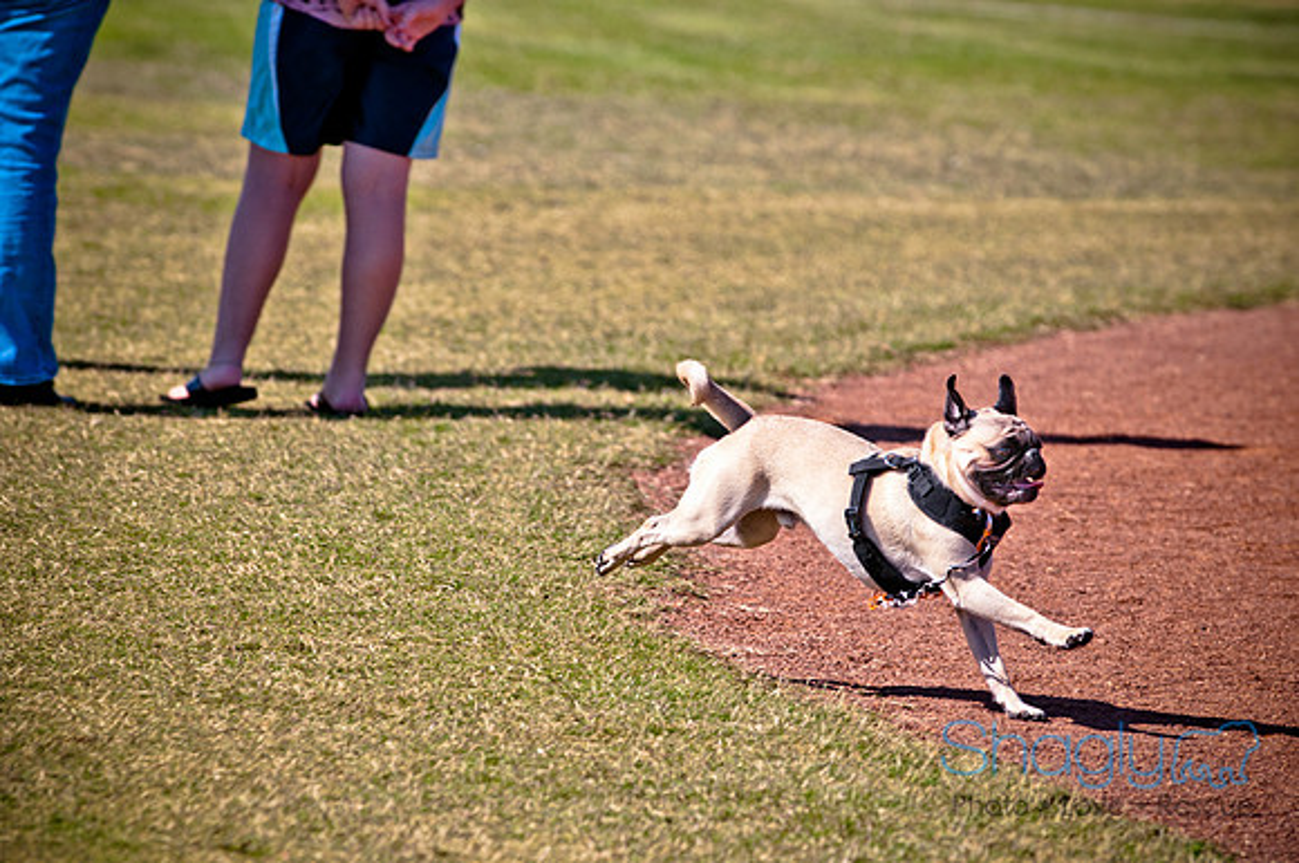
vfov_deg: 4.9
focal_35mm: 278
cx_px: 650
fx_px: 9999
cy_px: 432
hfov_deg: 7.4
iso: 250
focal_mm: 185
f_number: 5
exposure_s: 1/1600
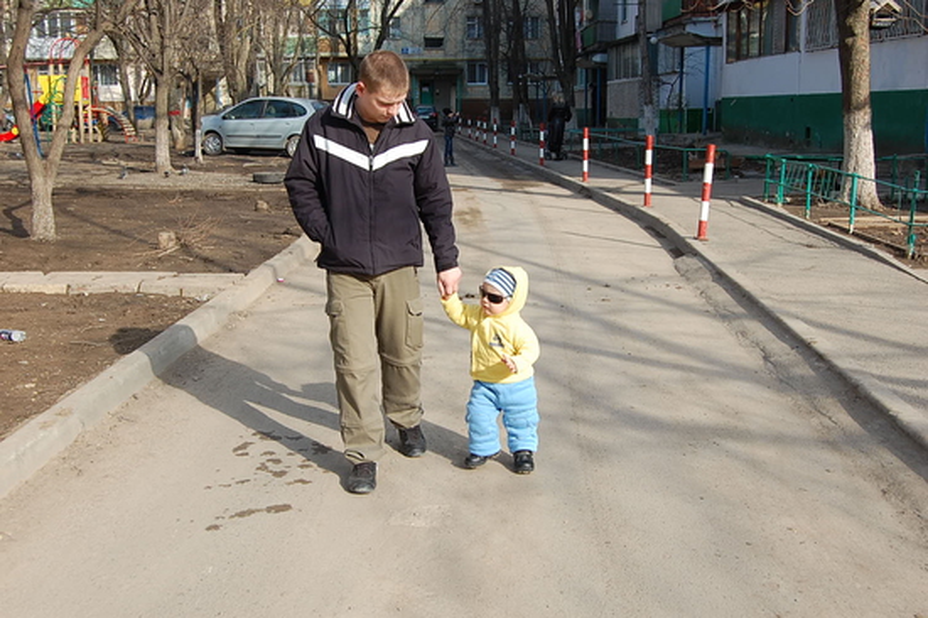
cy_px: 309
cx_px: 464
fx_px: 1005
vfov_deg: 34.2
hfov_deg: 49.6
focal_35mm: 39
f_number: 8
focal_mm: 26
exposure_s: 1/250
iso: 200
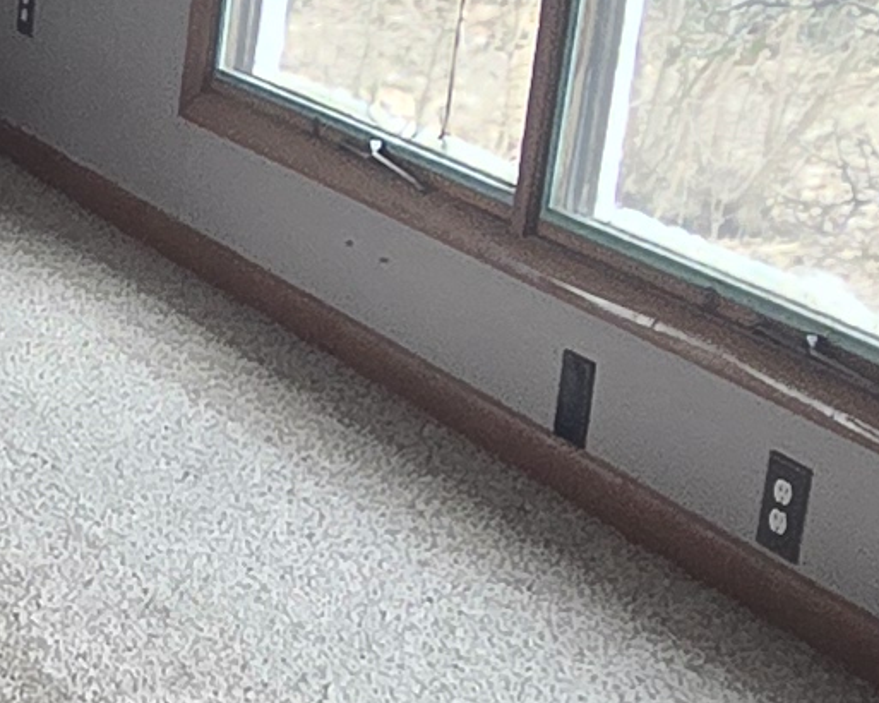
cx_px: -1014
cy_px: 358
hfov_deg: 14.8
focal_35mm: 99
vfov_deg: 15.5
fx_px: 2575
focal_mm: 2.2
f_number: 2.2
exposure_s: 1/60
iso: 160
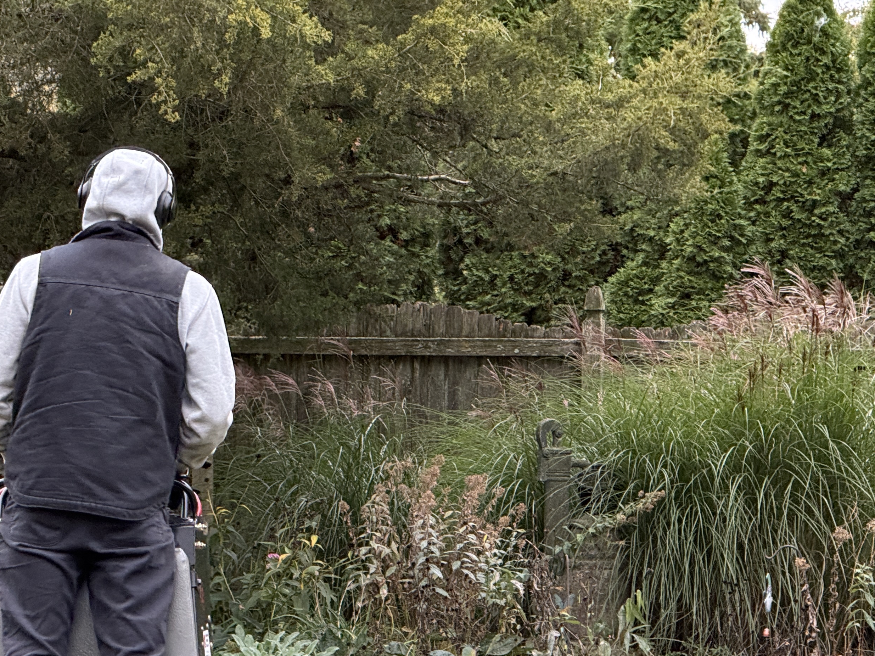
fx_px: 4954
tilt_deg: -2.6
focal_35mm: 196
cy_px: 485
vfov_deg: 7.6
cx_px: 344
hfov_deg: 10.1
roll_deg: -0.7
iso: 160
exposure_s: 1/99
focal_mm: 15.66
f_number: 2.8
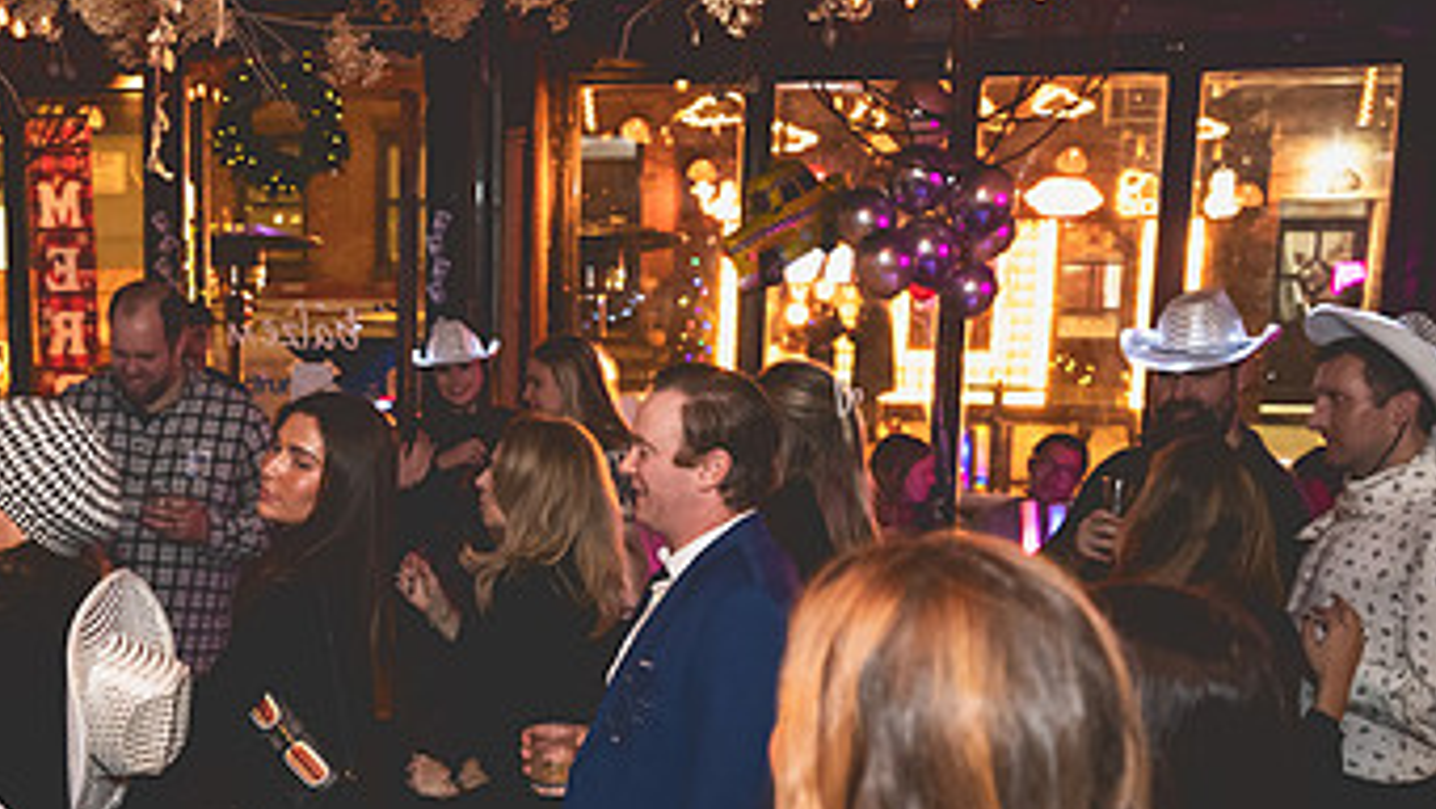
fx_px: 1676
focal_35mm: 44
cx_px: 341
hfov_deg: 44.7
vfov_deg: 27.0
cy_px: 537
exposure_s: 1/100
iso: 3200
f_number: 2.8
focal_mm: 24
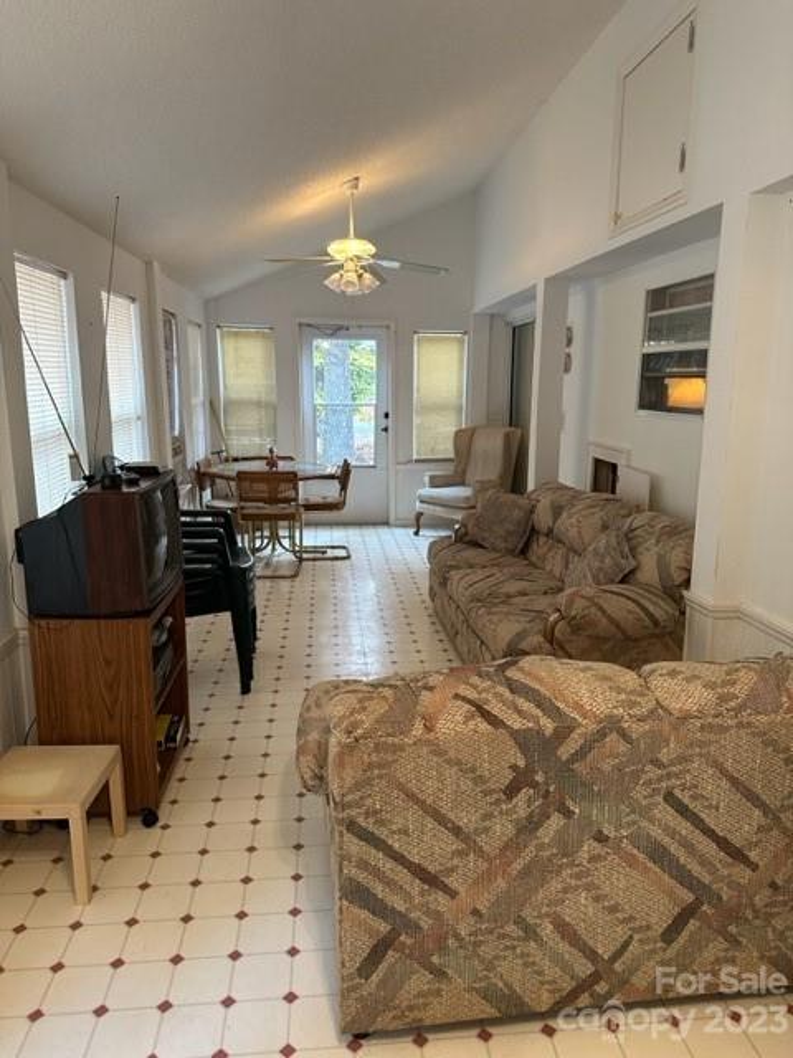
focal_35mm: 24
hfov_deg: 56.8
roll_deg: -0.9
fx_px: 733
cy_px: 529
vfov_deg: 71.6
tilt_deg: -8.8
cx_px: 396
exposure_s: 1/60
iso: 320
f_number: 1.78
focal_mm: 6.86
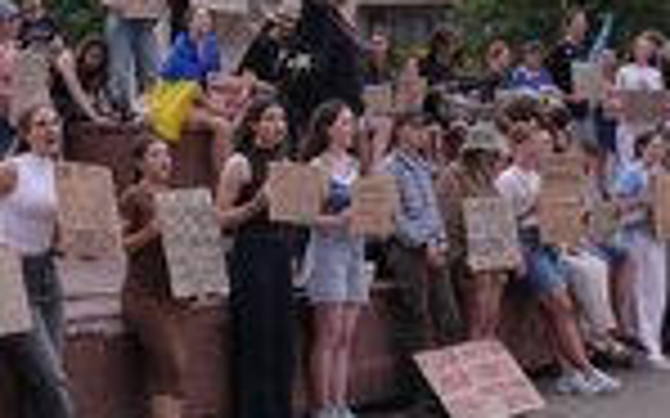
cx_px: 180
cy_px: 56
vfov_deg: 13.5
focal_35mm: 96
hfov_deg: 21.5
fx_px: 1752
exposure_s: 1/80
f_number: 5.6
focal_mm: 35
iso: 640
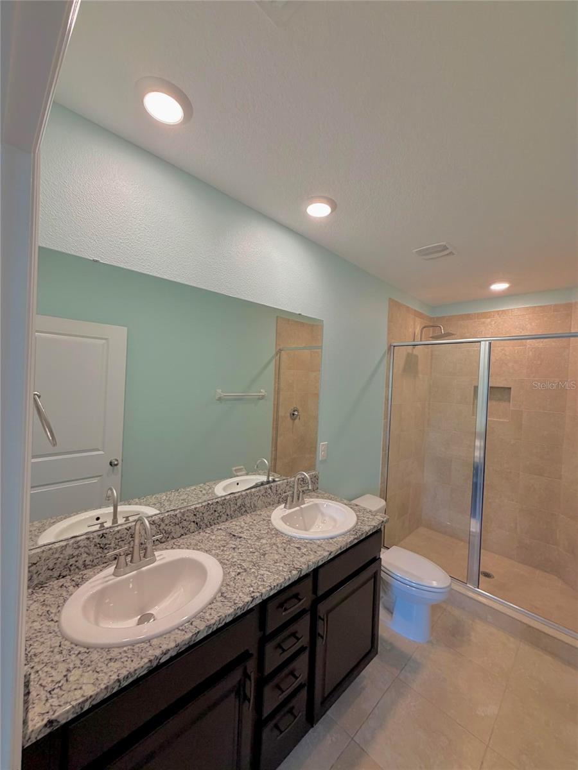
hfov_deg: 85.7
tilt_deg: -0.9
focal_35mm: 14
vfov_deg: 102.1
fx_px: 312
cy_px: 385
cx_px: 289
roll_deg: -2.6
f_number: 2.2
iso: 250
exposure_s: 1/120
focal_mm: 2.22
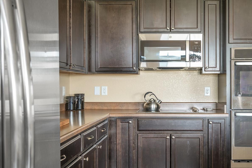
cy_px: 108
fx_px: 280
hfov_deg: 47.7
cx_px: 166
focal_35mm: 40
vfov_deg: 33.2
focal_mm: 30
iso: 200
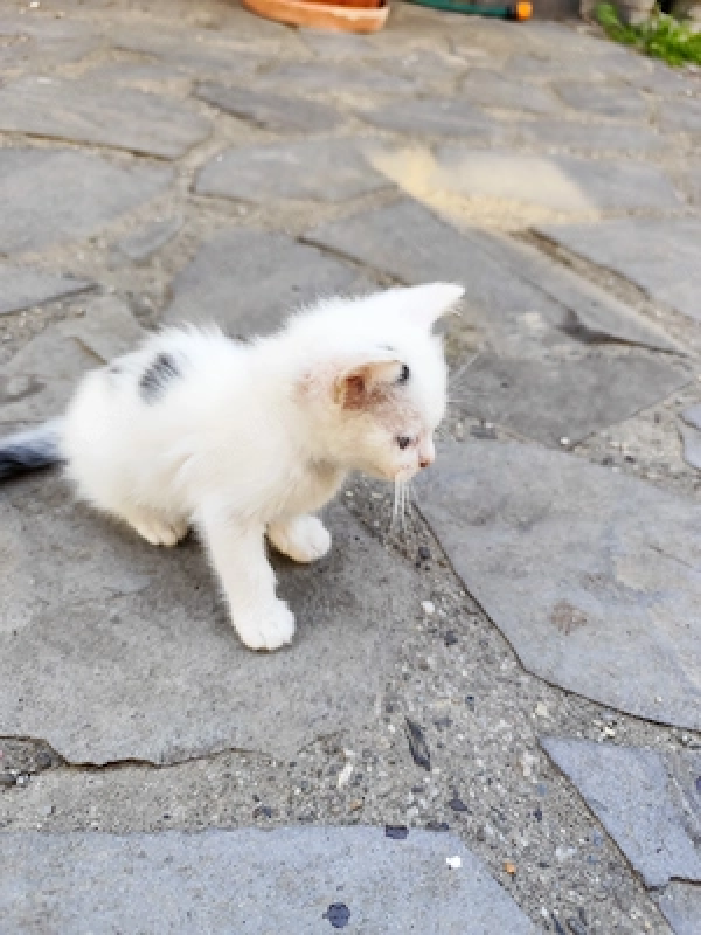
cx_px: 350
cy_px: 468
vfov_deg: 73.9
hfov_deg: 58.9
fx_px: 621
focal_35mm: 23
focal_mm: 6.19
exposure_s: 1/100
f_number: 1.65
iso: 80
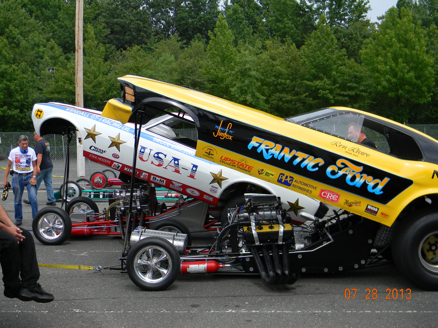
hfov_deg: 40.4
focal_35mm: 47
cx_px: 219
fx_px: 595
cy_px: 164
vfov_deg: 30.9
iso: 80
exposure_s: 1/518
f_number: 3.9
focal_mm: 8.6
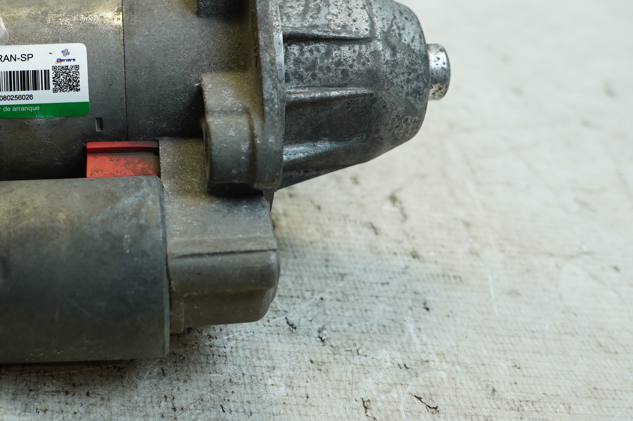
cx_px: 126
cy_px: 95
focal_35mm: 55
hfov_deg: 35.1
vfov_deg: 24.3
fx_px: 966
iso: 200
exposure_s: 1/60
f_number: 4
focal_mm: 23
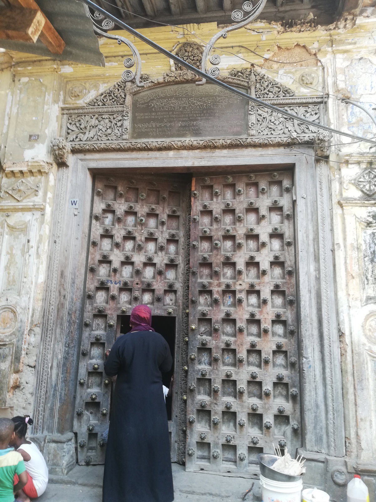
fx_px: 391
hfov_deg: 51.4
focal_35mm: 27
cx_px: 188
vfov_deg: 65.3
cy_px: 251
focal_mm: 3.81
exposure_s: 1/50
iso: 64
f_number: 2.2
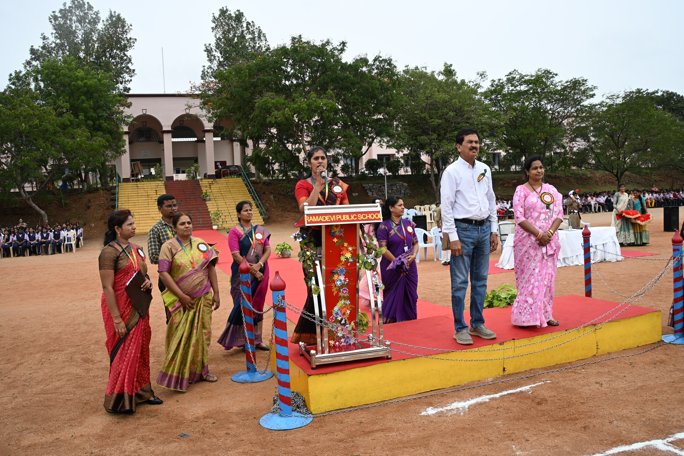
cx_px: 342
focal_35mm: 46
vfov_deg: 29.4
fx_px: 869
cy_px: 228
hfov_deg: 43.0
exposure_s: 1/200
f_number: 7.1
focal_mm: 30.5
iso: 100
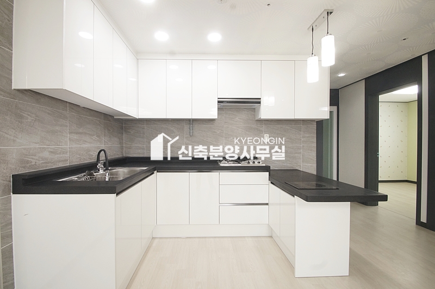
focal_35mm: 15
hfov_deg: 100.4
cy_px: 144
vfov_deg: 77.2
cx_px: 218
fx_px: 181
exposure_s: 1/25
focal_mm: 10
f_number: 9
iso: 800
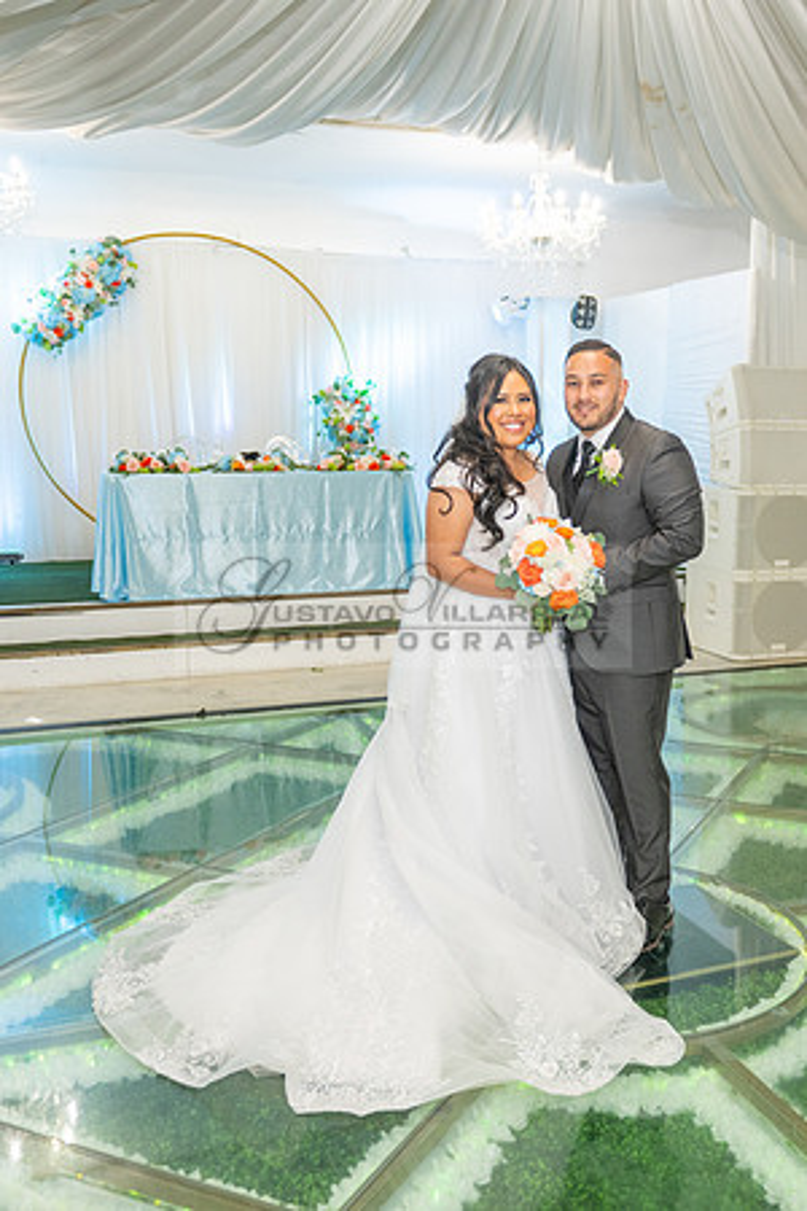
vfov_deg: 53.1
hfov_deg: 36.7
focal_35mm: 36
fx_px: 1210
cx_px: 506
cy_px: 606
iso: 800
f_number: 3.2
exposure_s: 1/160
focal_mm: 24
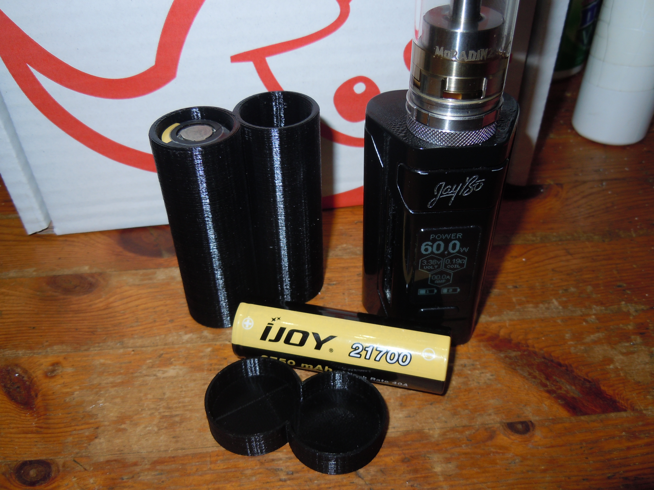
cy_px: 245
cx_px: 327
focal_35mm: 30
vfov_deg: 46.8
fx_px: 567
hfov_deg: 60.0
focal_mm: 5.4
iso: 100
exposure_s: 1/30
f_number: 3.5
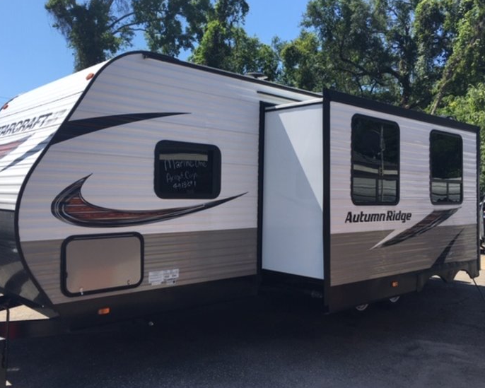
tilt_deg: +2.3
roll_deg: -1.9
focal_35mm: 33
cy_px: 194
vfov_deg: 44.6
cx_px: 230
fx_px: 474
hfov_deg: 54.2
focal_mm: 4.15
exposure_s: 1/1183
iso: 25
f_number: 2.2
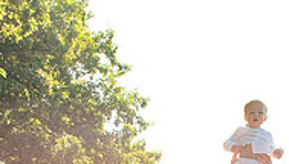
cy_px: 267
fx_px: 591
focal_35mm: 77
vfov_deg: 14.4
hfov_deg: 27.2
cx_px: 208
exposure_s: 1/250
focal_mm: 24
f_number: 9
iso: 400
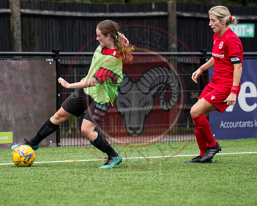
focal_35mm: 300
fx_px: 2283
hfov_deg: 6.4
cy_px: 131
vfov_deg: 5.2
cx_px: 111
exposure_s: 1/5000
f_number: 2
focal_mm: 135
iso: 200
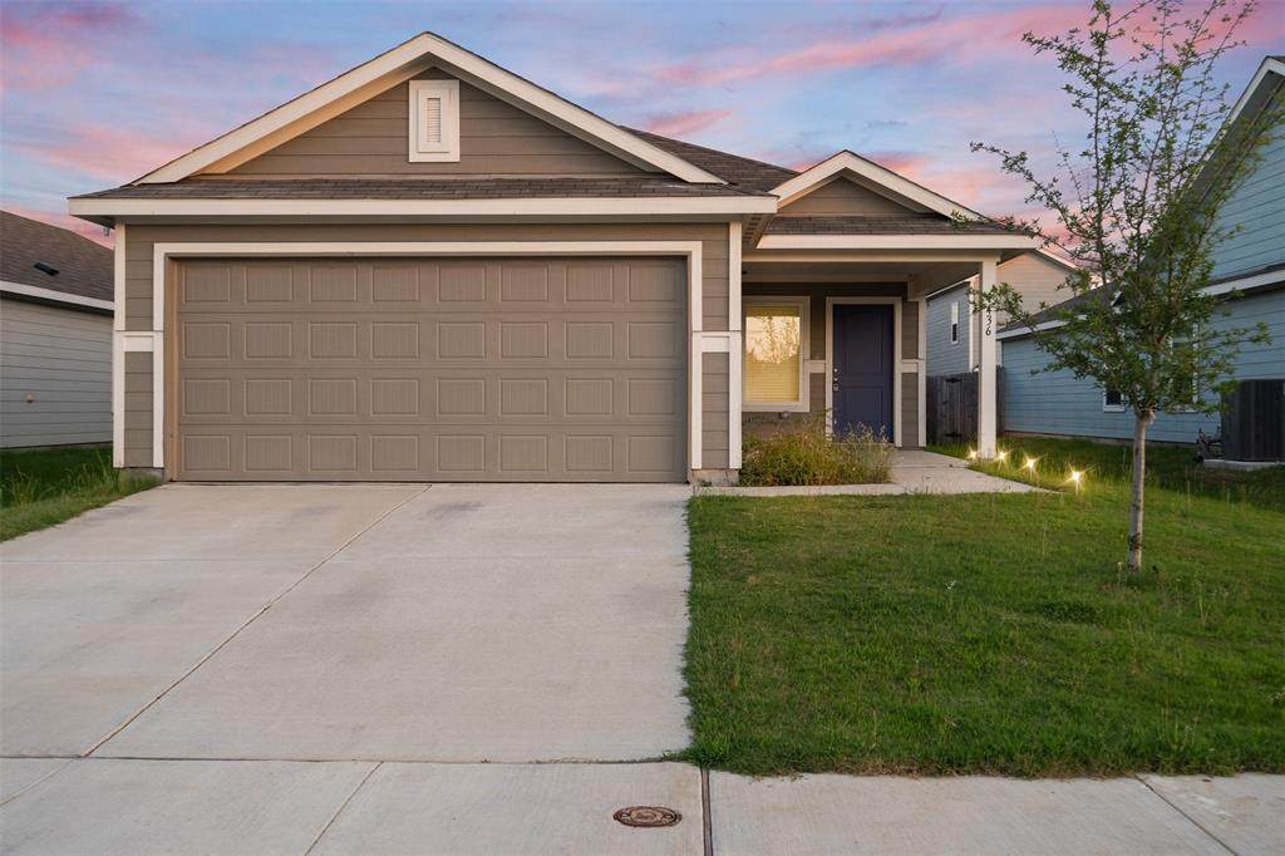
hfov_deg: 58.7
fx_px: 1142
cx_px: 642
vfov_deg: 41.1
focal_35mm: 32
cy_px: 428
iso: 800
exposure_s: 1/30
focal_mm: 32
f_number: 8
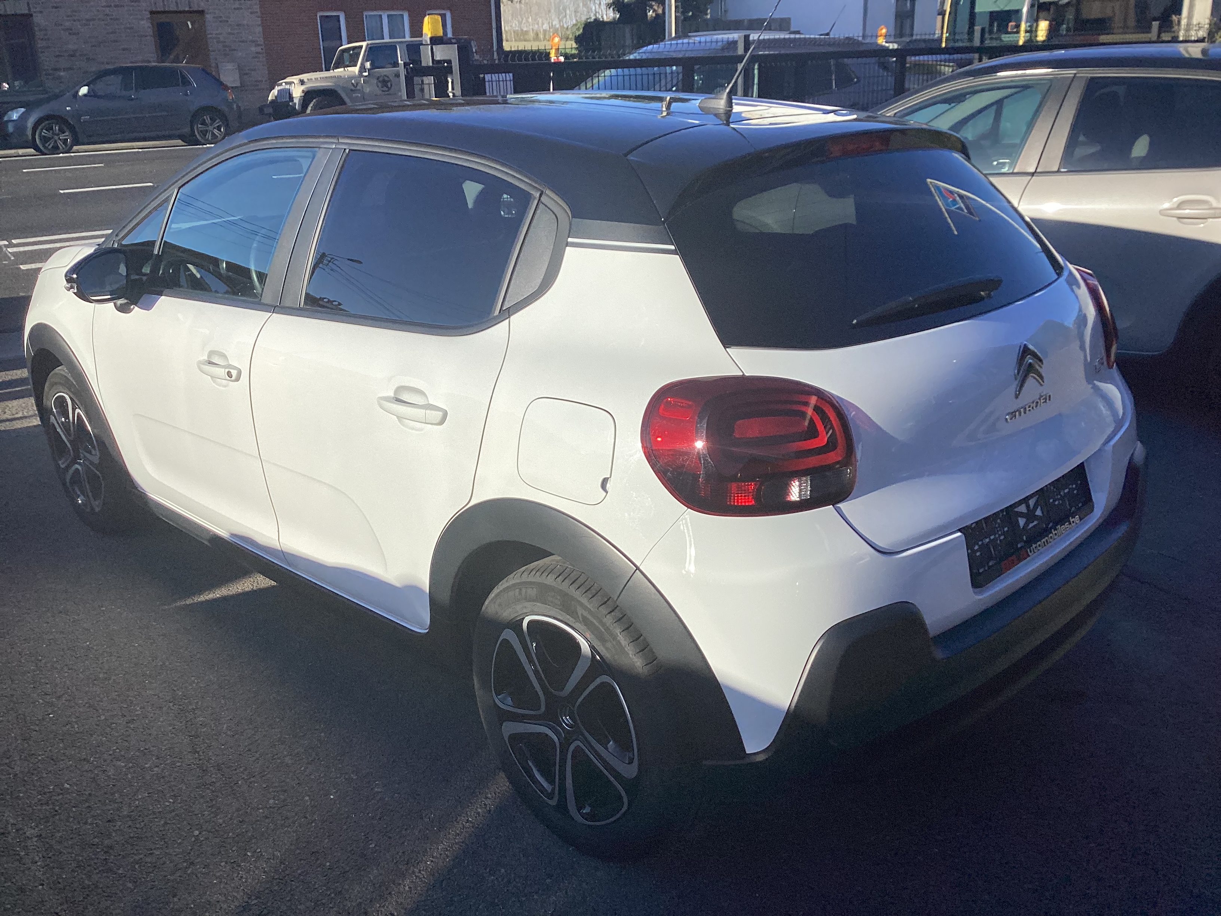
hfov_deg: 58.4
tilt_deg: -17.9
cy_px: 458
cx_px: 610
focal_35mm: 31
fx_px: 1093
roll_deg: +1.2
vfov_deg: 45.4
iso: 25
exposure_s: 1/2146
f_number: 2.4
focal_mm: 3.3
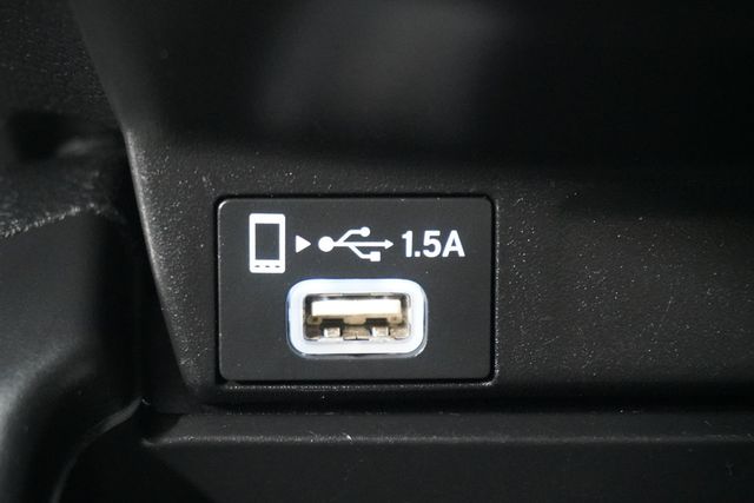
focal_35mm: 70
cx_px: 377
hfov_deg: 28.8
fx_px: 1466
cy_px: 252
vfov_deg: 19.5
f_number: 5.6
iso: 12800
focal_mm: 47
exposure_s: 1/60
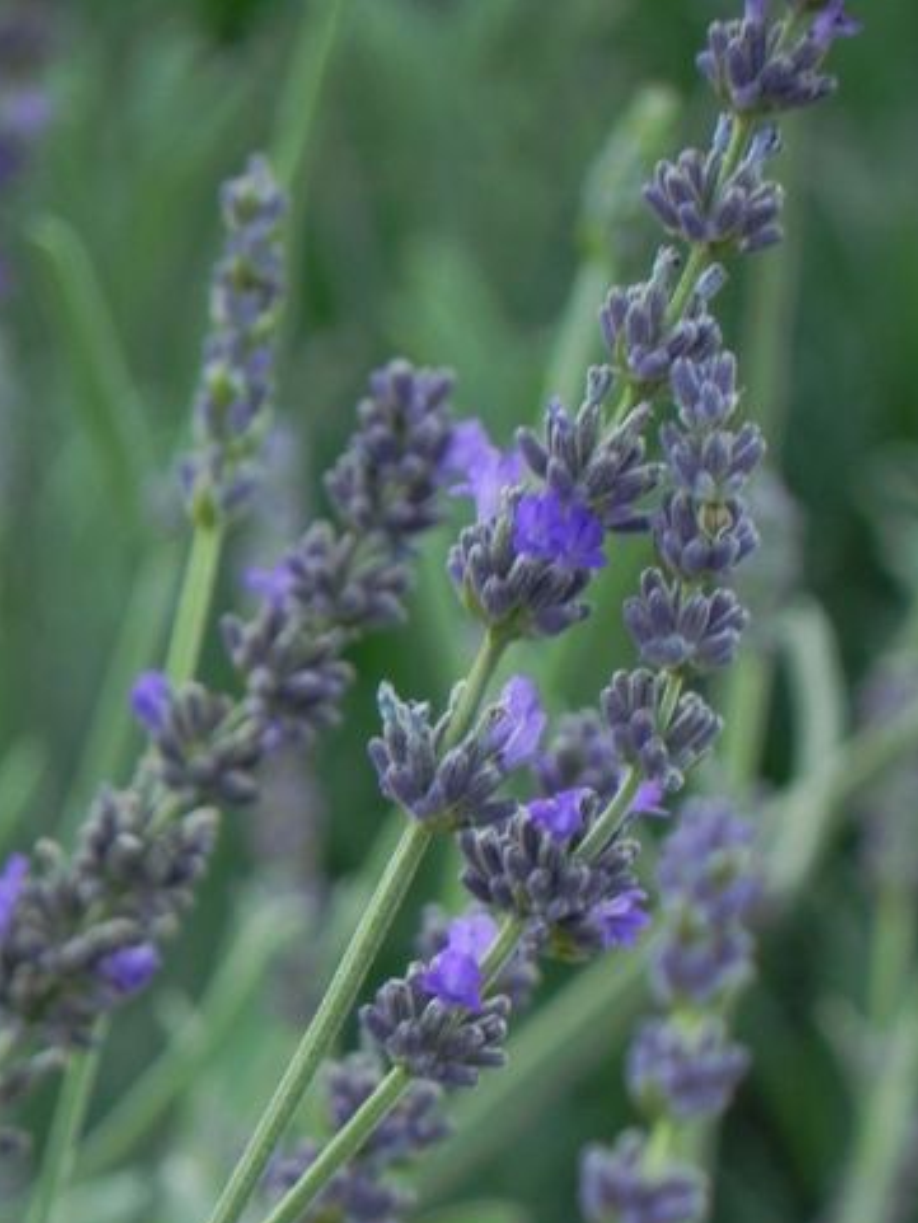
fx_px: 32339
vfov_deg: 2.2
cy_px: 1015
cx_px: 427
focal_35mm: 915
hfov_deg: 1.6
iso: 160
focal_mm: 97.8
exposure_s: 1/50
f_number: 5
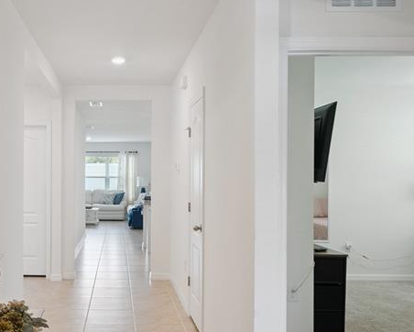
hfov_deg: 50.9
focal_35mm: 34
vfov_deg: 43.3
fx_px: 417
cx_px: 111
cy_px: 183
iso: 1000
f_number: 9
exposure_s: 1/50
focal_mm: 16
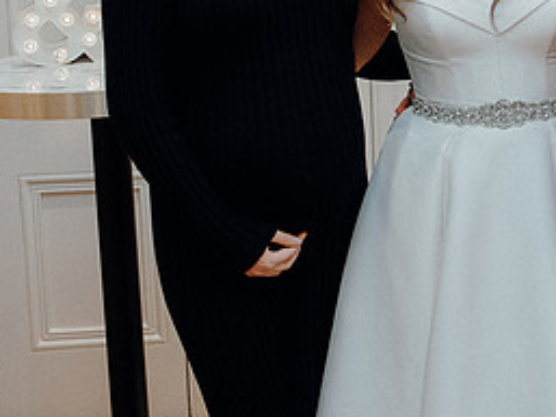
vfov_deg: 18.5
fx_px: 1253
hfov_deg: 24.3
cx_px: 493
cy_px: 18
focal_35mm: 78
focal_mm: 24
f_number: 3.5
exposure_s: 1/160
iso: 2500
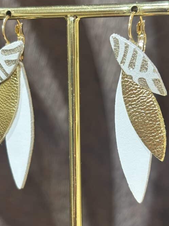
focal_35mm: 80
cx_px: 82
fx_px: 521
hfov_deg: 18.4
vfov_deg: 24.4
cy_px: 104
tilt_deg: -8.7
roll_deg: +1.0
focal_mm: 5.96
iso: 100
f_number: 1.6
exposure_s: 1/100
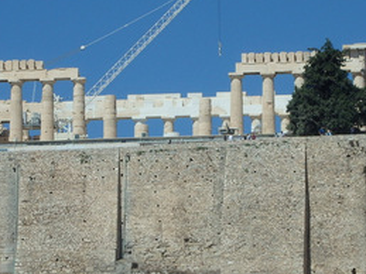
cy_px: 119
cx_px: 163
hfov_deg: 8.7
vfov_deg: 6.5
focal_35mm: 228
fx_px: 2410
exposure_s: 1/800
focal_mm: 21.2
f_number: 5.5
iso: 125
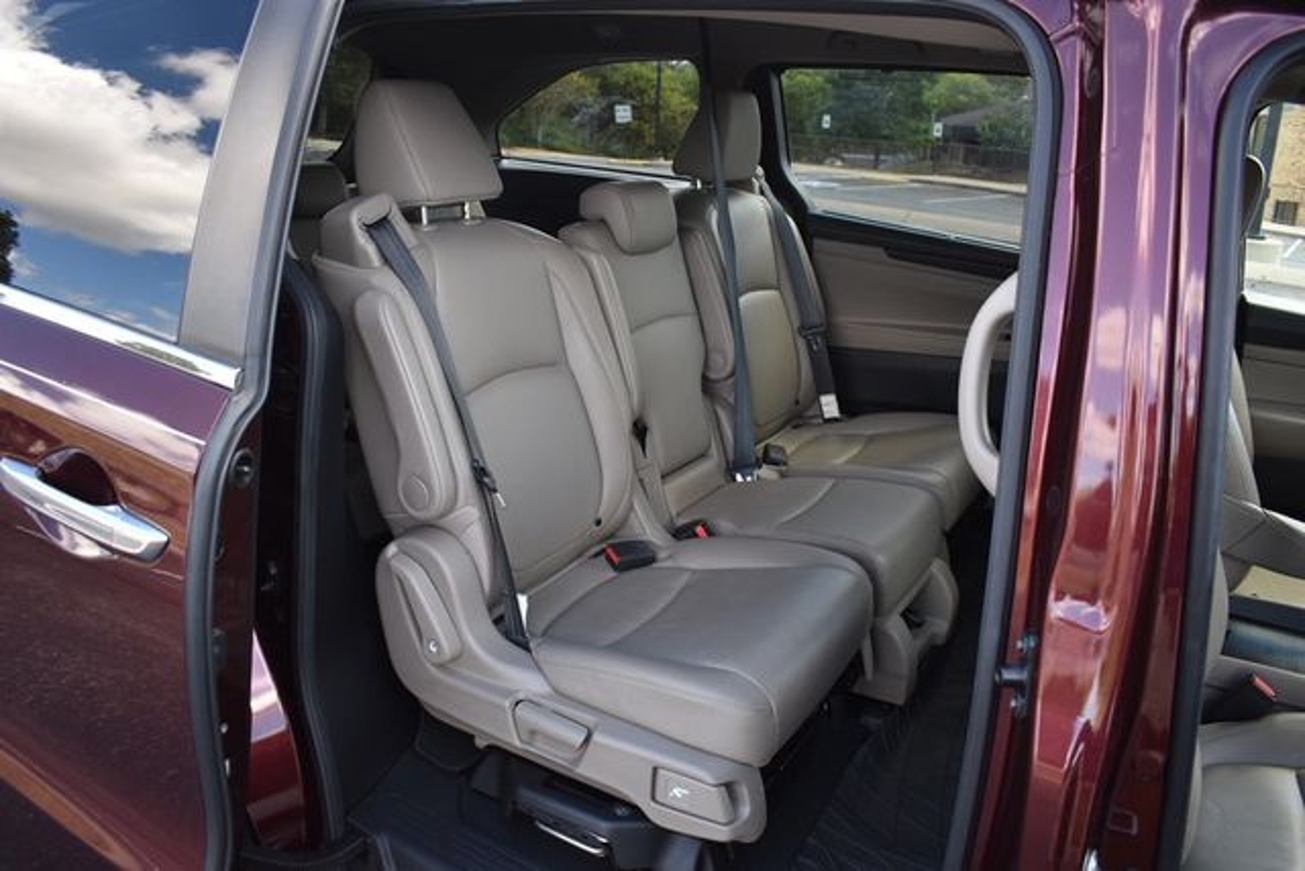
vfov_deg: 48.0
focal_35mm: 27
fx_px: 979
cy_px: 436
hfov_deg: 67.4
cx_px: 652
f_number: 3.5
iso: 400
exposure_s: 1/250
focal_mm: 18
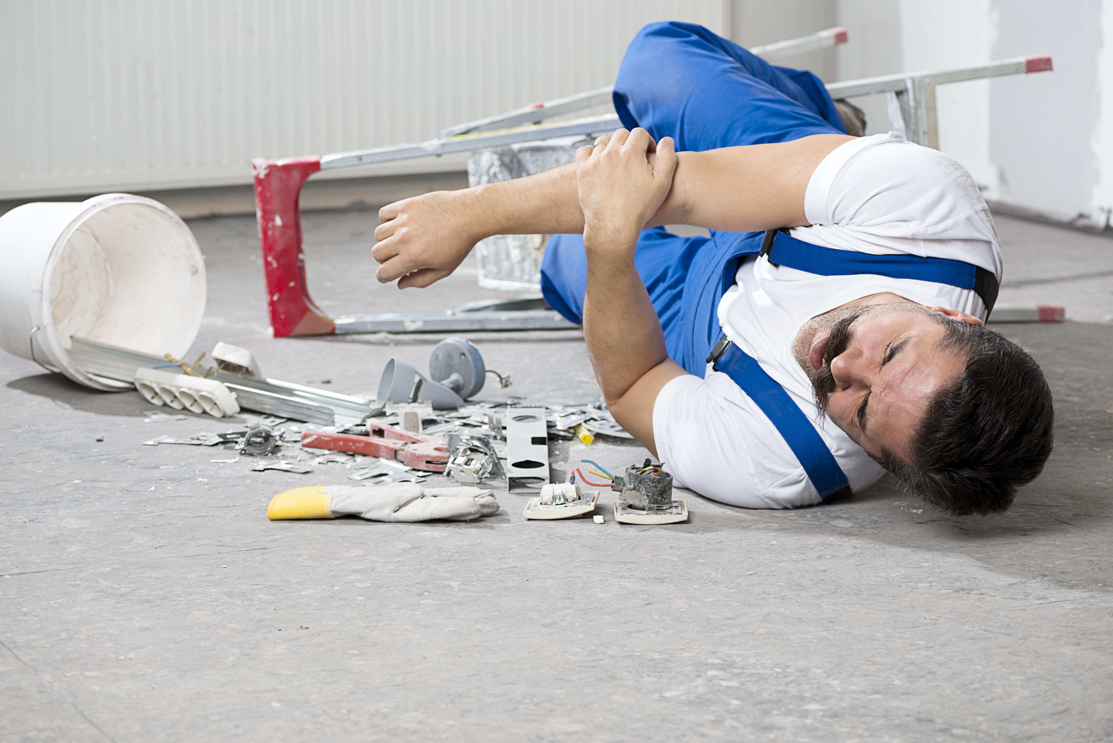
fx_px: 3247
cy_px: 372
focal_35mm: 105
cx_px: 556
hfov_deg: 19.5
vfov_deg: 13.1
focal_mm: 105
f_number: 6.3
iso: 100
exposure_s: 1/40
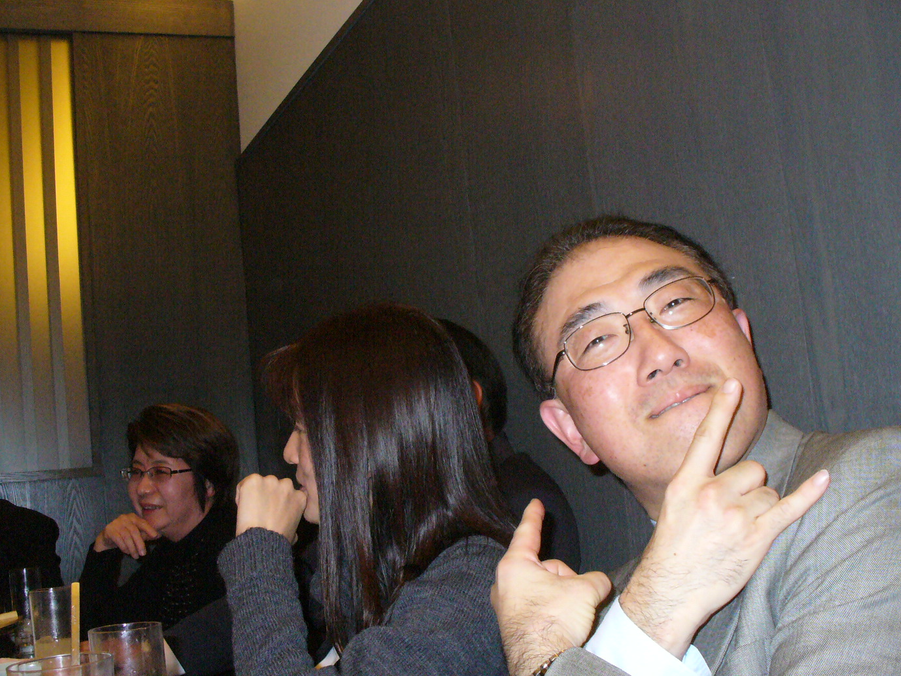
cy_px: 363
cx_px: 449
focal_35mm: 43
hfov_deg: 43.8
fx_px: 1119
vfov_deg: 33.6
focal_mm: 6.1
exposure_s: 1/60
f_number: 2.8
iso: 400
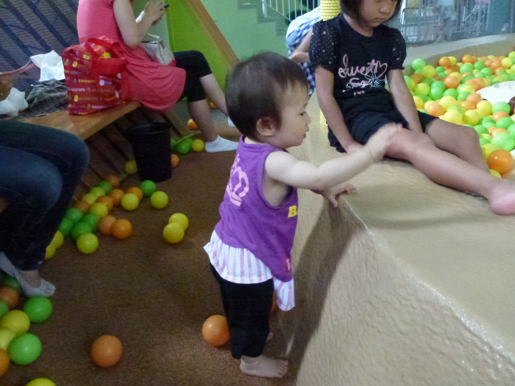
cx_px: 258
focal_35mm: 30
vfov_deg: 46.8
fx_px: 446
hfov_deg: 60.0
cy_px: 193
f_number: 3.5
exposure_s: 1/100
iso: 1600
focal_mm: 5.4
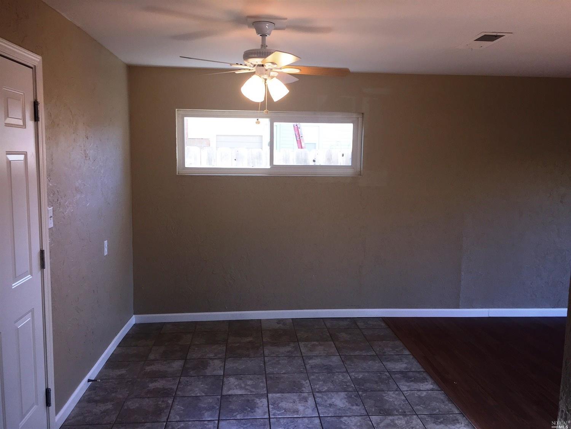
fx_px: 478
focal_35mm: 29
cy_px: 214
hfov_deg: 61.7
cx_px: 286
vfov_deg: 48.2
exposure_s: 1/62
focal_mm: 4.15
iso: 32
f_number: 2.2
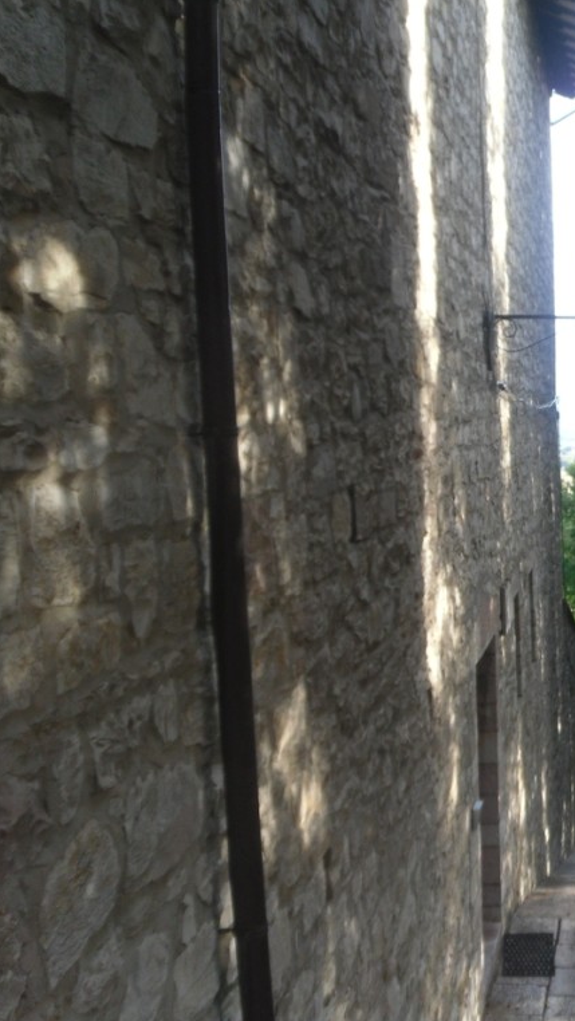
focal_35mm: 41
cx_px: 657
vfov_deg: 49.4
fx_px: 1111
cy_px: 509
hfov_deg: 26.4
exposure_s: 1/103
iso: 80
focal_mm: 5.1
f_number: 3.4
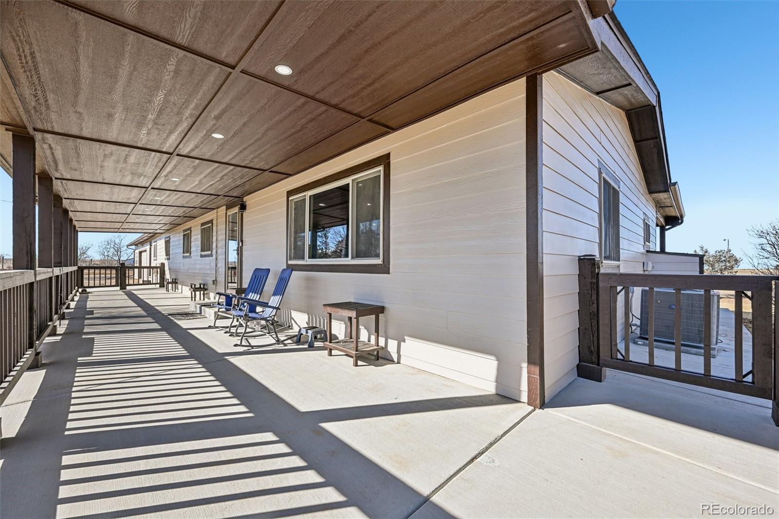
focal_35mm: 14
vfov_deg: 81.2
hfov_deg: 104.3
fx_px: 303
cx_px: 390
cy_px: 260
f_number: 10
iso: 64
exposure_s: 1/40
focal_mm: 14
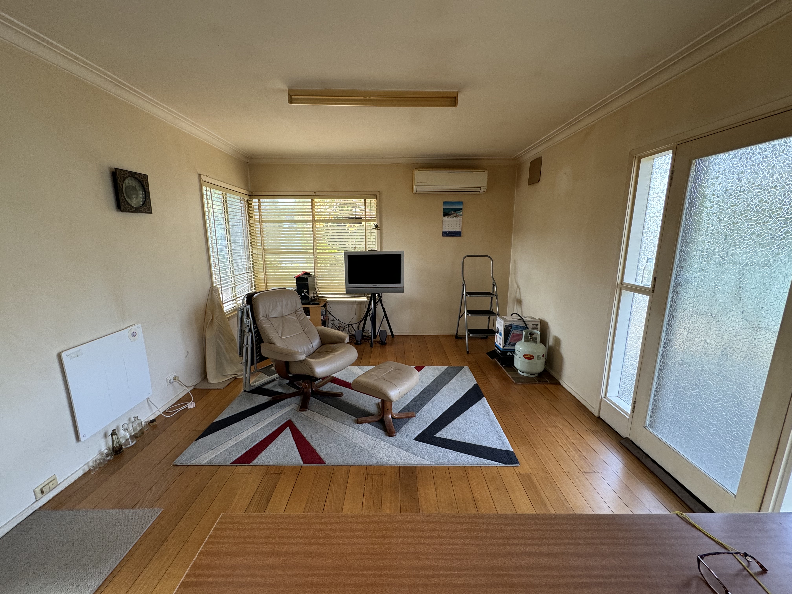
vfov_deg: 85.7
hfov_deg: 102.1
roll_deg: -0.1
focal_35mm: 14
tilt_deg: -11.0
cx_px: 396
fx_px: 320
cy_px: 297
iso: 125
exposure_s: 1/99
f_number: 2.2
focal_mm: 2.22
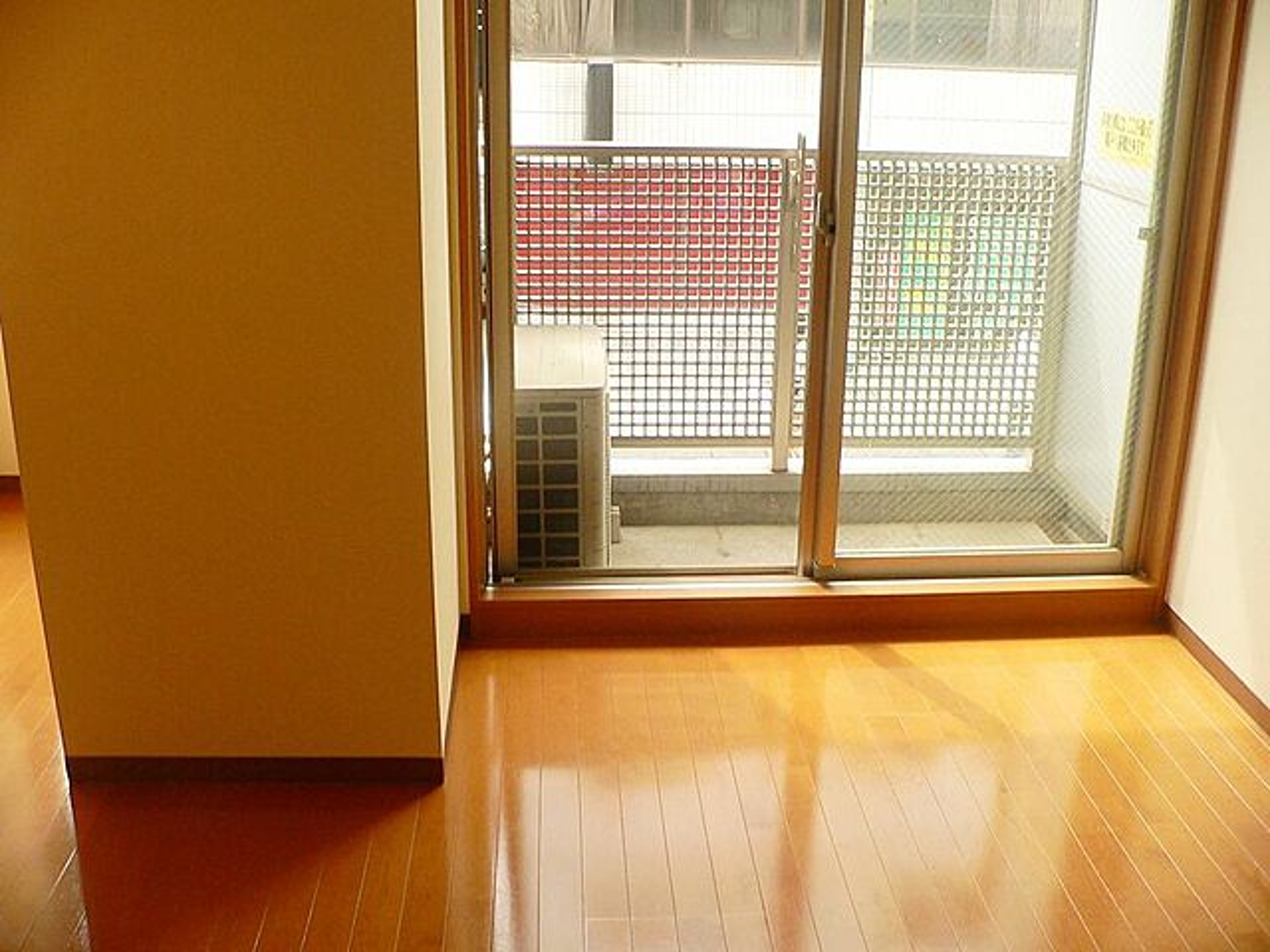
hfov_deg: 52.6
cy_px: 476
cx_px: 635
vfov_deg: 40.7
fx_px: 1284
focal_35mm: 35
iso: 100
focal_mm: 4.6
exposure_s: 1/60
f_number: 2.8
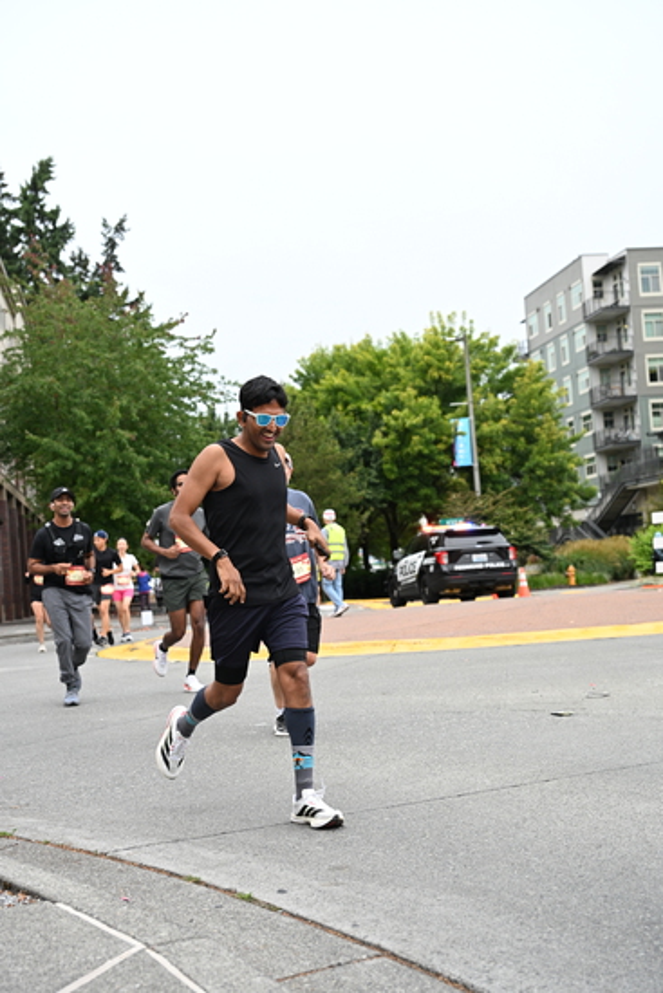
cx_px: 332
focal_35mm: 48
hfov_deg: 28.1
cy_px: 496
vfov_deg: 41.1
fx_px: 1325
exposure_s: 1/800
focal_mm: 48
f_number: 4
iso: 1600
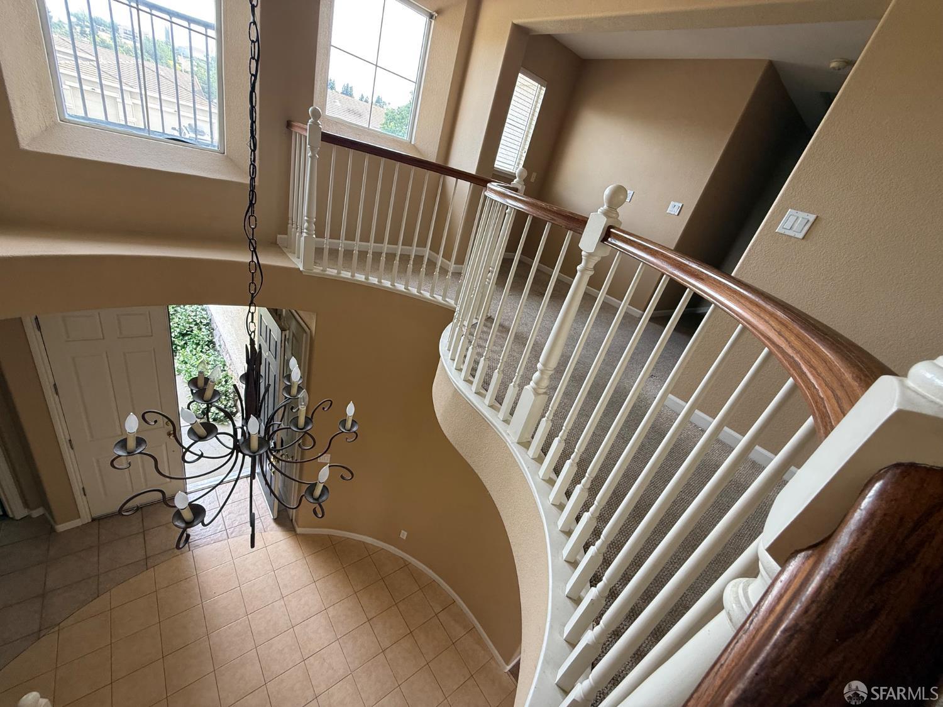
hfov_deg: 102.1
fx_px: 381
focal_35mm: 14
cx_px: 472
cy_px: 354
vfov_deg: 85.7
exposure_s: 1/99
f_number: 2.2
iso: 160
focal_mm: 2.22
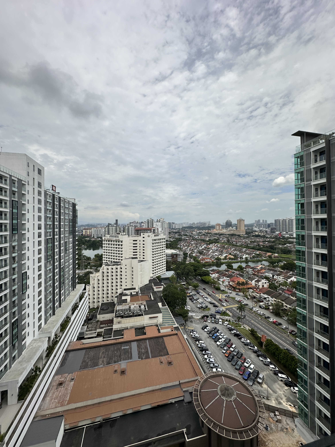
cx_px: 168
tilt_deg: +1.2
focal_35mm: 14
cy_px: 224
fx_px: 181
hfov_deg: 85.7
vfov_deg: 102.1
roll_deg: -0.4
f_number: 2.2
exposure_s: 1/4464
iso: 50
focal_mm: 2.22
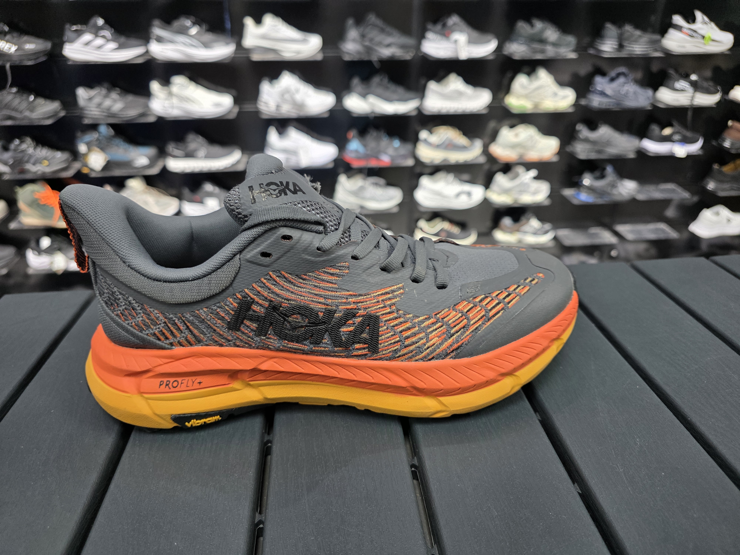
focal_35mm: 23
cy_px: 278
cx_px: 370
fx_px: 492
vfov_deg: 58.9
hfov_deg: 73.9
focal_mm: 6.3
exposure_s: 1/100
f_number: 1.7
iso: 160
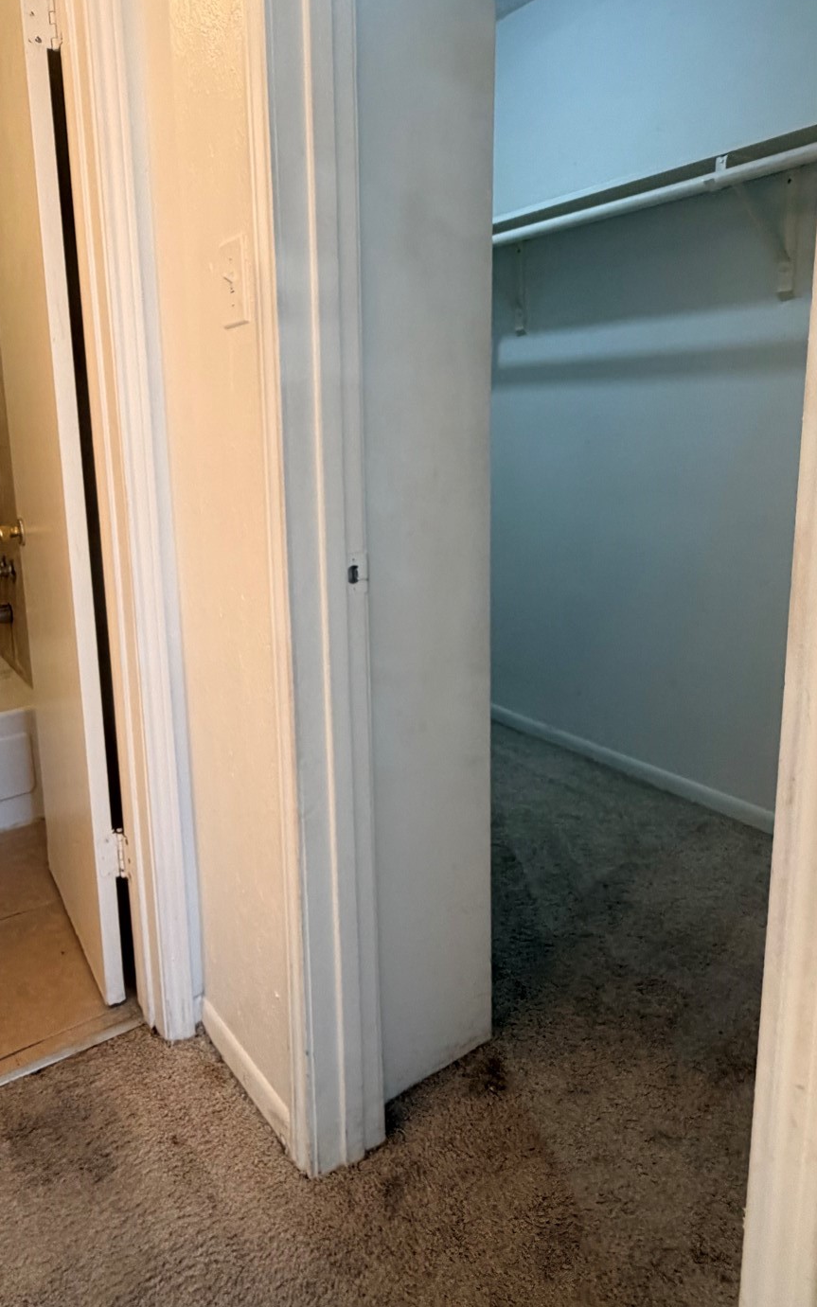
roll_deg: +1.3
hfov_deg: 54.2
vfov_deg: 79.2
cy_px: 567
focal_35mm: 22
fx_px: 784
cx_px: 288
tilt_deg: -9.2
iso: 320
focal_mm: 2.22
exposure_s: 1/120
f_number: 2.2
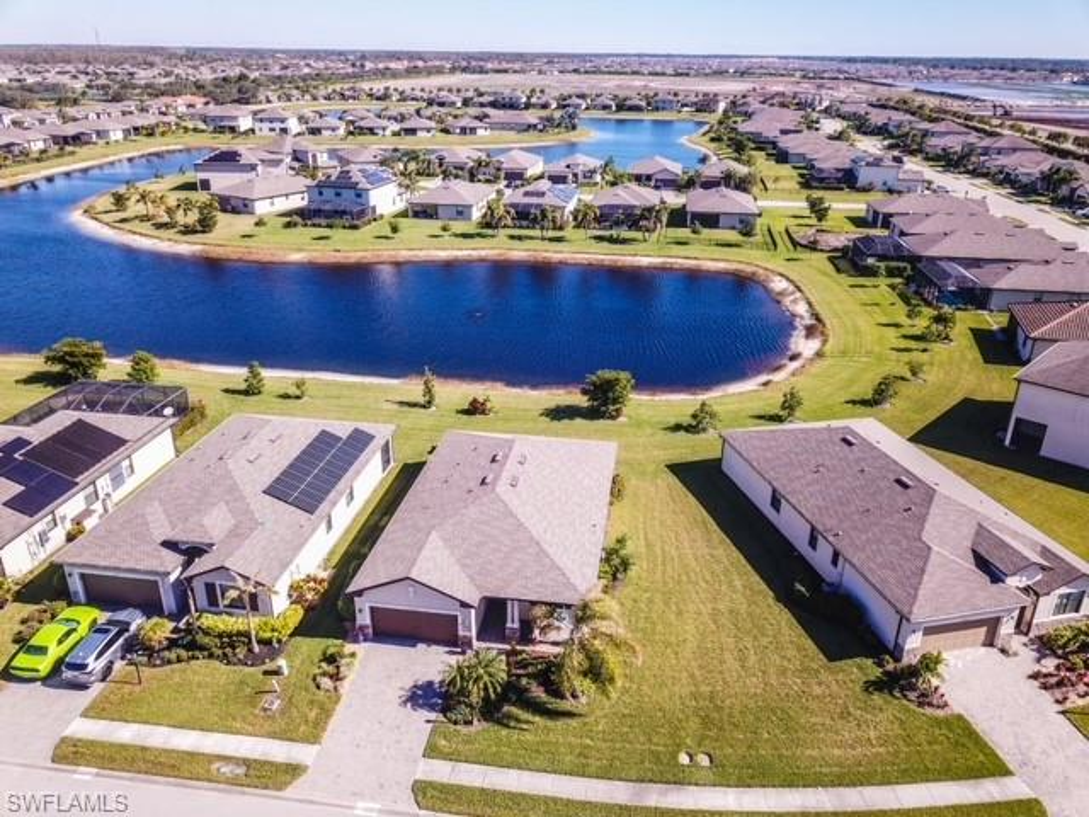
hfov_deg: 67.3
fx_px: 818
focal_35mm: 26
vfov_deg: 53.1
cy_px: 408
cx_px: 544
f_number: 2.2
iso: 100
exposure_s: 1/170
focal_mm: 4.73
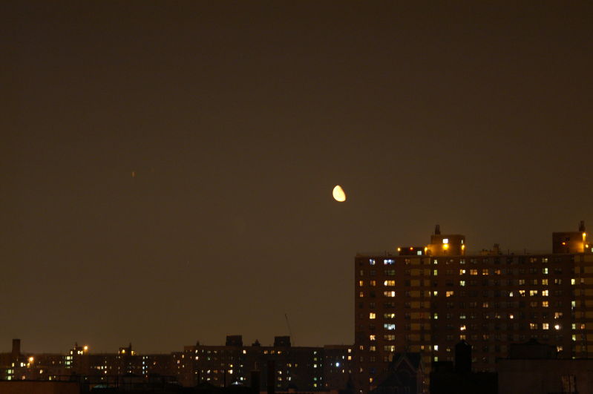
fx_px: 1728
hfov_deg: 19.5
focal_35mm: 105
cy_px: 197
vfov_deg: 13.0
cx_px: 296
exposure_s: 1
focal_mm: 70
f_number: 5.6
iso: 800
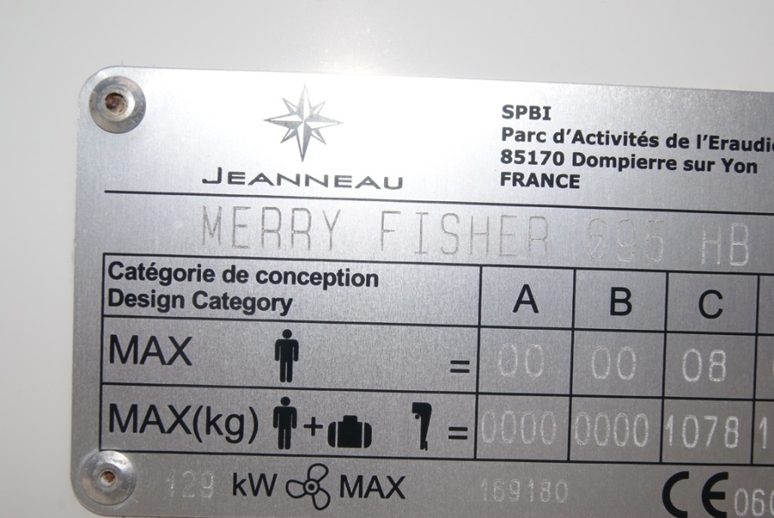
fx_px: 1130
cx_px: 387
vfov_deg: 25.8
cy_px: 259
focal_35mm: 52
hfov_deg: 37.8
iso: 100
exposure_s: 1/160
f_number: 11
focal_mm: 35
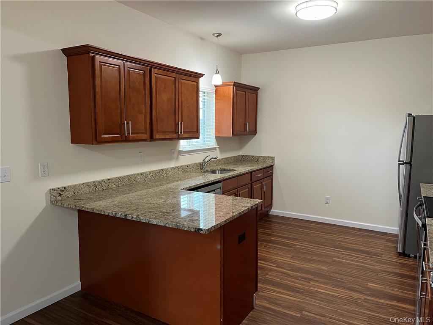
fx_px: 325
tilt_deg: -7.5
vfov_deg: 53.1
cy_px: 162
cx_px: 216
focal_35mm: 26
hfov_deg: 67.3
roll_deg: +0.3
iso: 250
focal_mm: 5.1
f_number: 1.6
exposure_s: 1/60
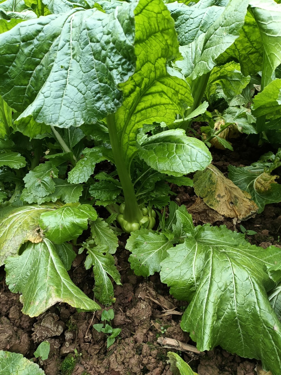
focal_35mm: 27
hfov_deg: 51.3
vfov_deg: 65.3
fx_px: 292
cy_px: 188
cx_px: 140
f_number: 1.8
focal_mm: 3.61
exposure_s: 1/100
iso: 50
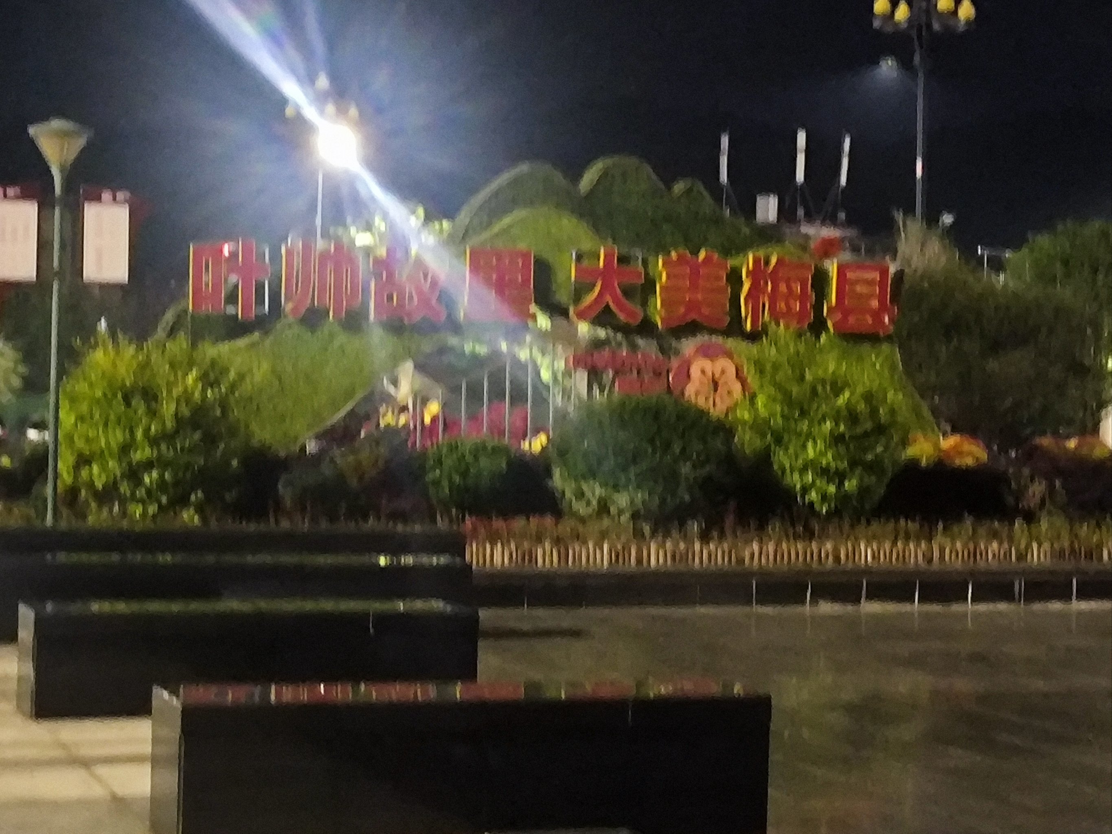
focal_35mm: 25
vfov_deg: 54.9
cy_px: 417
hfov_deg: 69.4
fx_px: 803
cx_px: 556
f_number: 1.79
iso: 3148
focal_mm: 4.71
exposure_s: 1/14.3
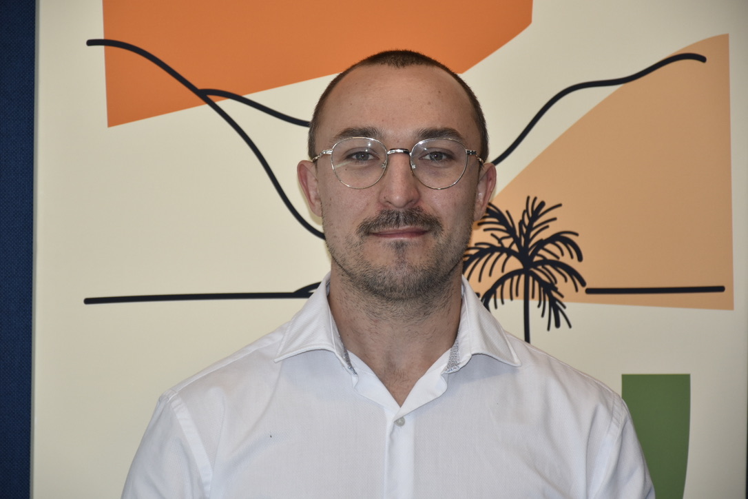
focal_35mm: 158
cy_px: 250
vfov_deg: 8.7
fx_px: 3272
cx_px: 374
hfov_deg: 13.0
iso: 320
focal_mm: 105
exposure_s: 1/200
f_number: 5.6
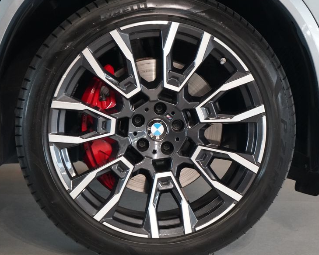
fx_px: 859
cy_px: 129
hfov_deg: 21.0
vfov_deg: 16.9
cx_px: 162
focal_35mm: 91
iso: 10000
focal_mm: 69
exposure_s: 1/160
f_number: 5.6
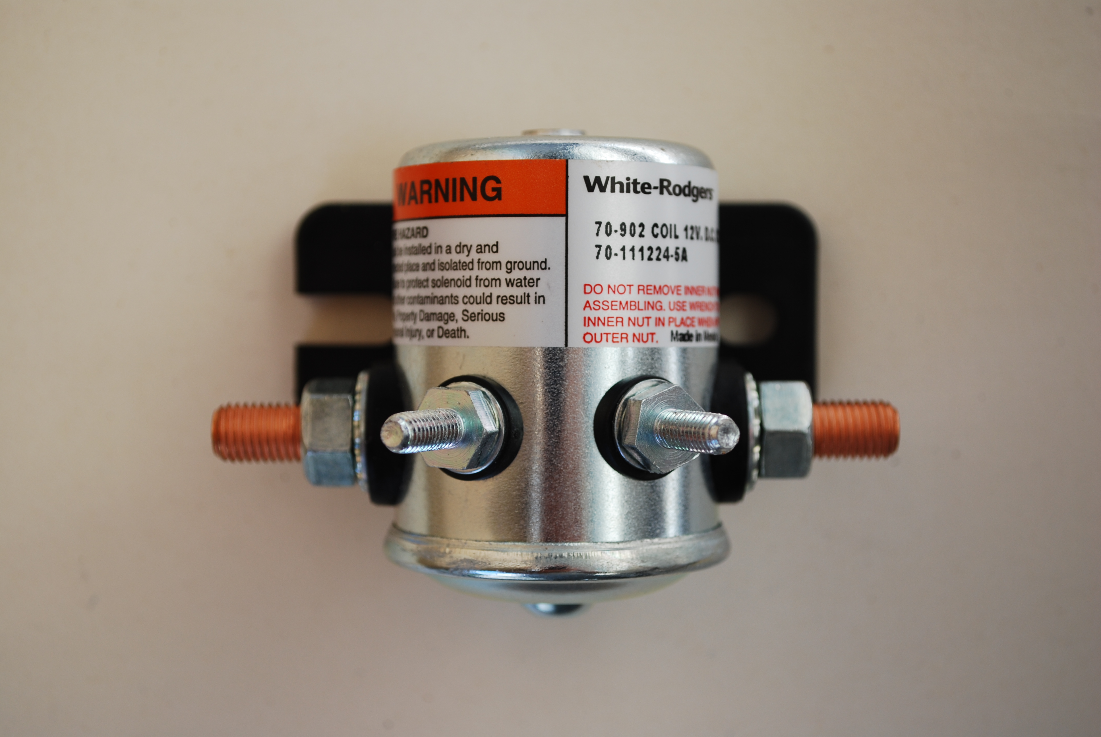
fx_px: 1837
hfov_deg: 33.4
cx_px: 550
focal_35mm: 60
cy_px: 368
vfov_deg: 22.7
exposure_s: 1/125
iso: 100
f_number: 5.6
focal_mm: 40
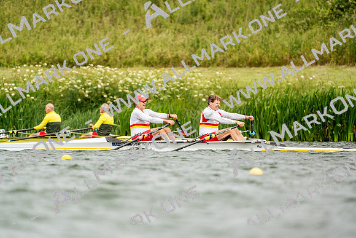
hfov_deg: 3.4
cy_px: 119
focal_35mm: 600
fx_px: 5934
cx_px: 178
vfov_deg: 2.3
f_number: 6.3
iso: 500
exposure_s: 1/2000
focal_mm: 600
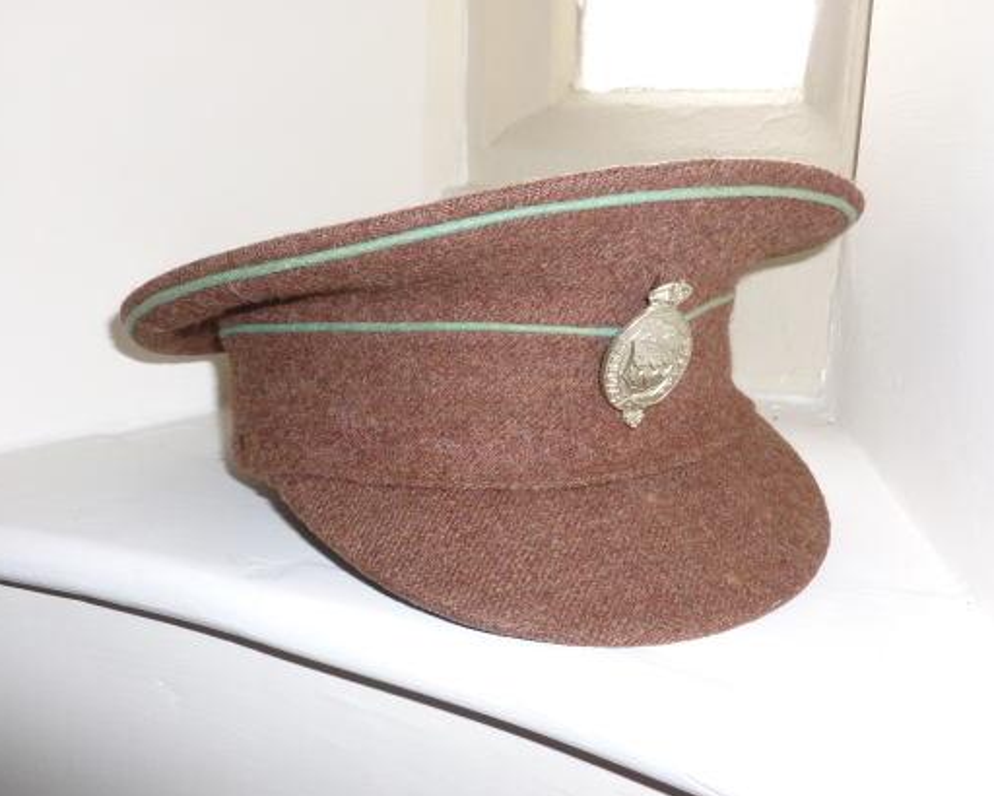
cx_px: 478
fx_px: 942
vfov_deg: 45.8
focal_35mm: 32
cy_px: 400
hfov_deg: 55.6
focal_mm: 5
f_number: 3.3
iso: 100
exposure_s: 1/60
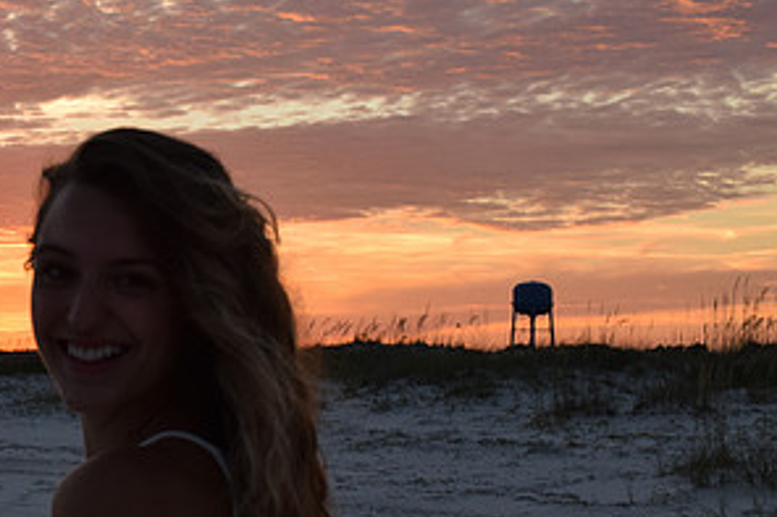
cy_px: 172
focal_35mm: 100
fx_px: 2157
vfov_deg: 13.6
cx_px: 29
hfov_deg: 19.9
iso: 400
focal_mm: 34
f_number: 7.1
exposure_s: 1/200
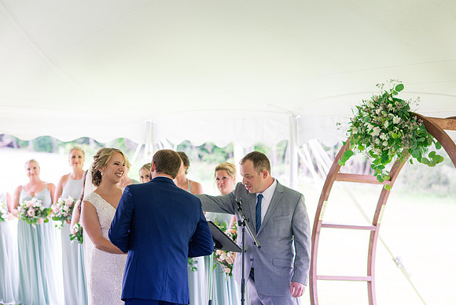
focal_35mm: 88
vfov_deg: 15.6
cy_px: 152
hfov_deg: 23.2
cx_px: 228
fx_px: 1111
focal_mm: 85
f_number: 3.2
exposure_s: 1/250
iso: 500
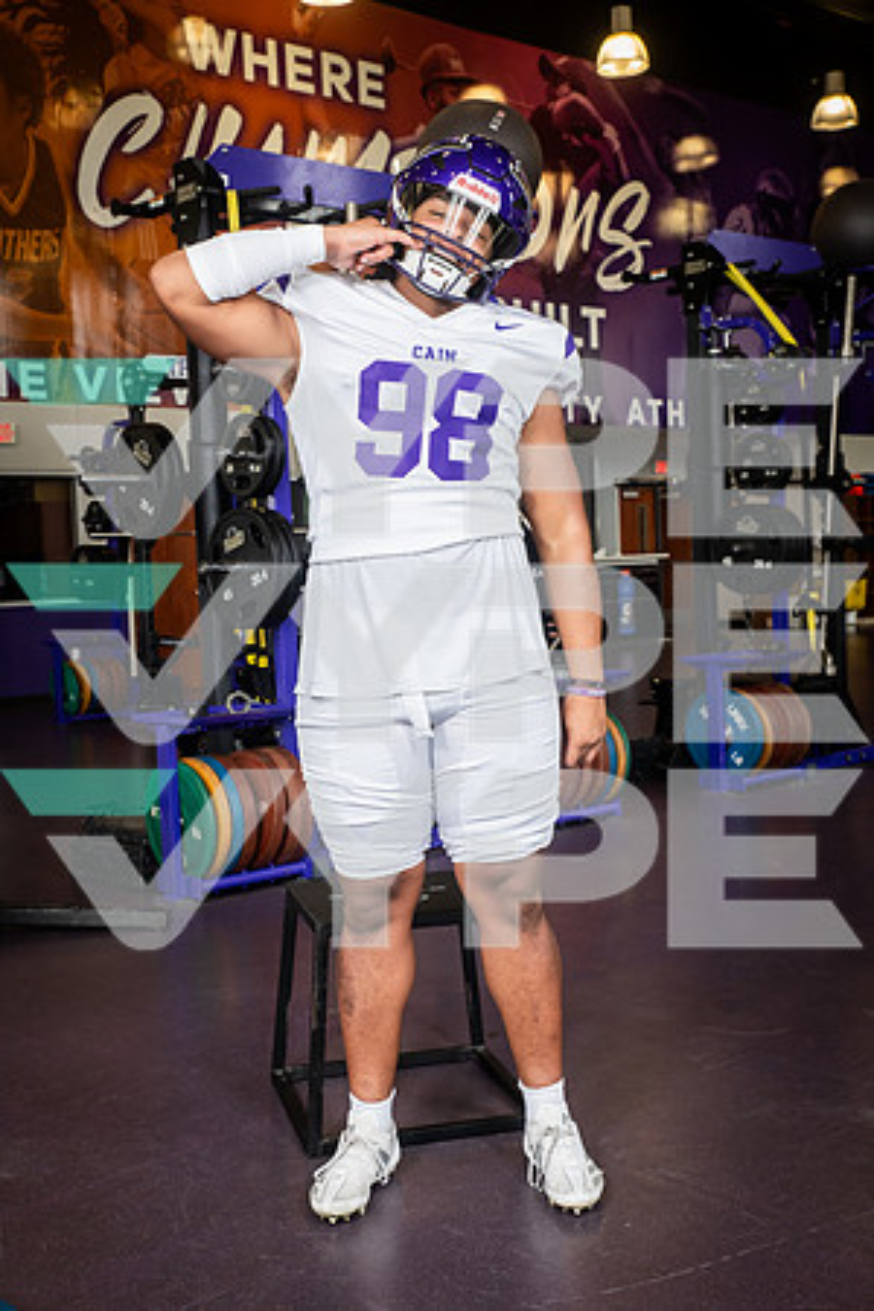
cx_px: 437
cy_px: 656
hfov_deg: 30.5
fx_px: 1602
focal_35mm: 44
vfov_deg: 44.5
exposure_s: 1/250
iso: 800
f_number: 7.1
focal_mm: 44
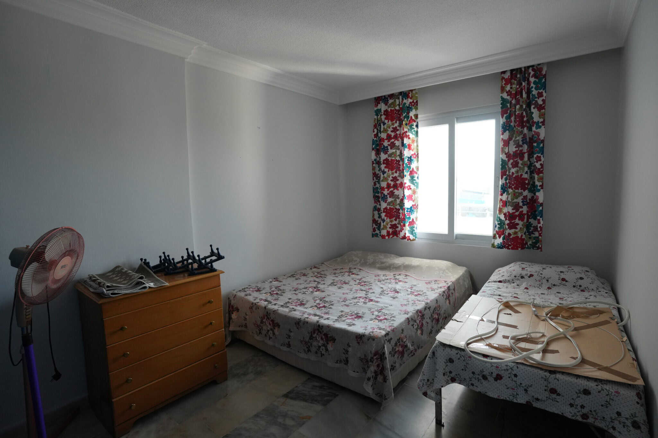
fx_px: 311
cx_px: 329
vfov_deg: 70.4
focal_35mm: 17
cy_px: 219
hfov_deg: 93.3
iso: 1250
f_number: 4
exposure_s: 1/160
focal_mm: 17
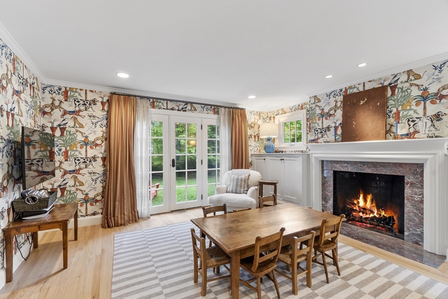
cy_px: 150
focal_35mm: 15
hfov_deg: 100.4
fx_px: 187
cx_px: 224
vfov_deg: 77.3
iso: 320
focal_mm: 10
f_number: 8
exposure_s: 1.6
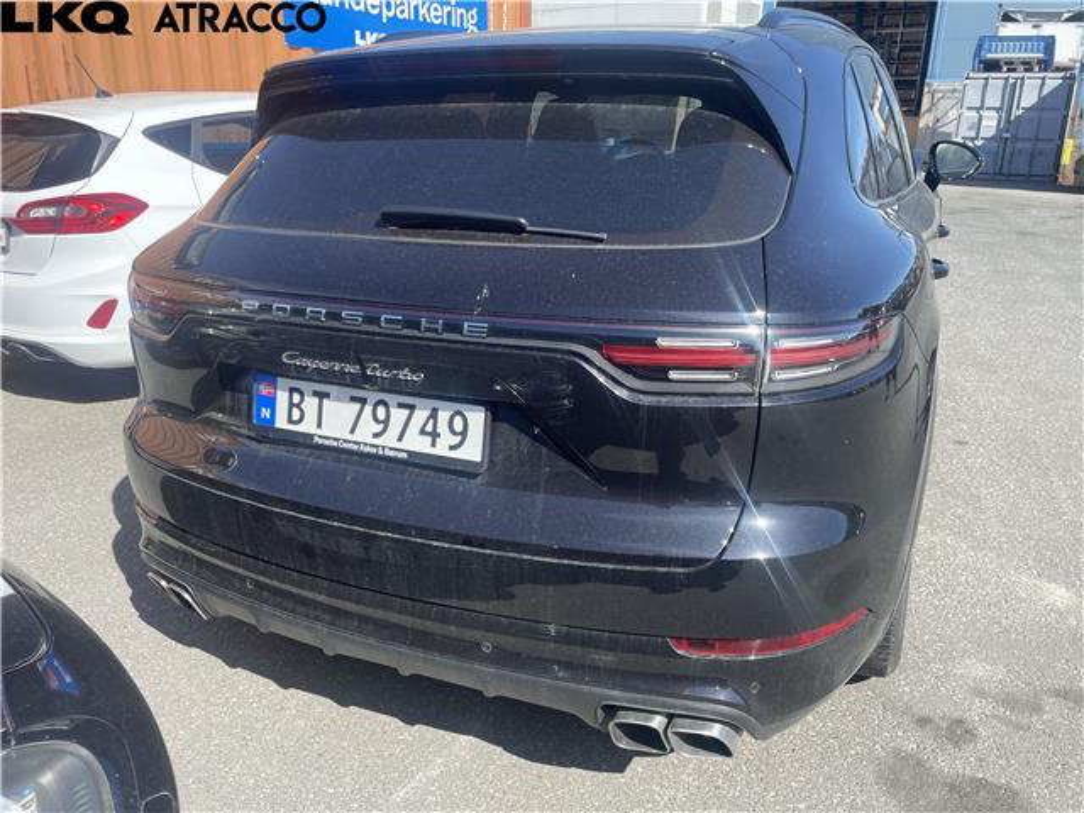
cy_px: 406
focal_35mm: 26
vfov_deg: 53.1
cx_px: 542
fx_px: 814
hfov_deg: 67.3
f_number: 1.6
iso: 32
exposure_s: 1/1319
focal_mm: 4.2
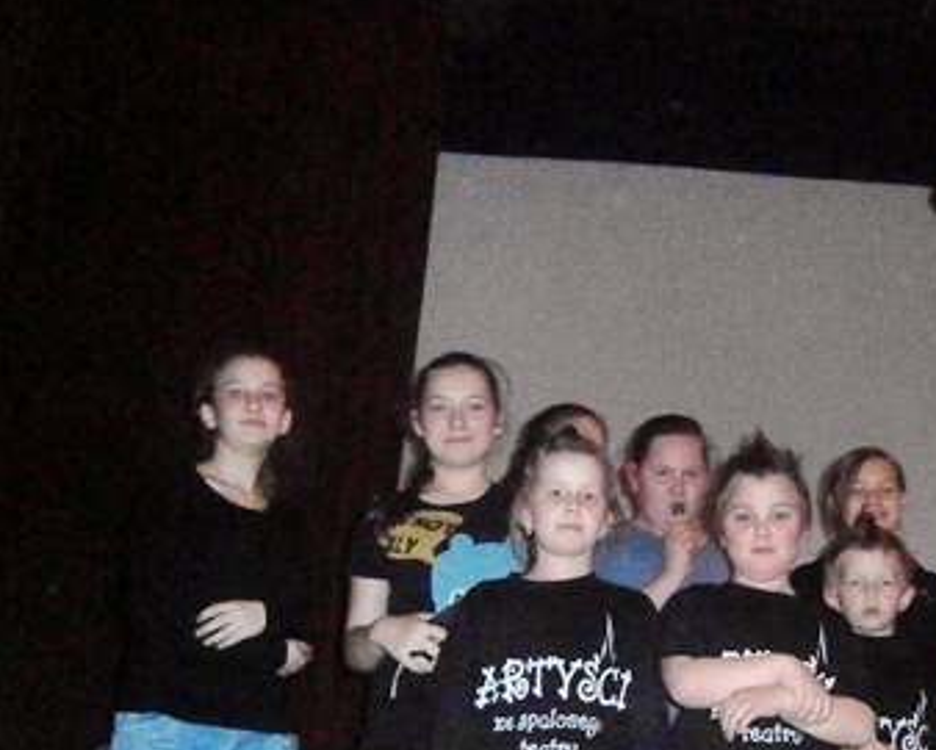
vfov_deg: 30.7
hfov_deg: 38.1
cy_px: 598
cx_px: 662
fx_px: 1331
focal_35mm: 48
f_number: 2.8
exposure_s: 1/250
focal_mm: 4.7
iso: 1600
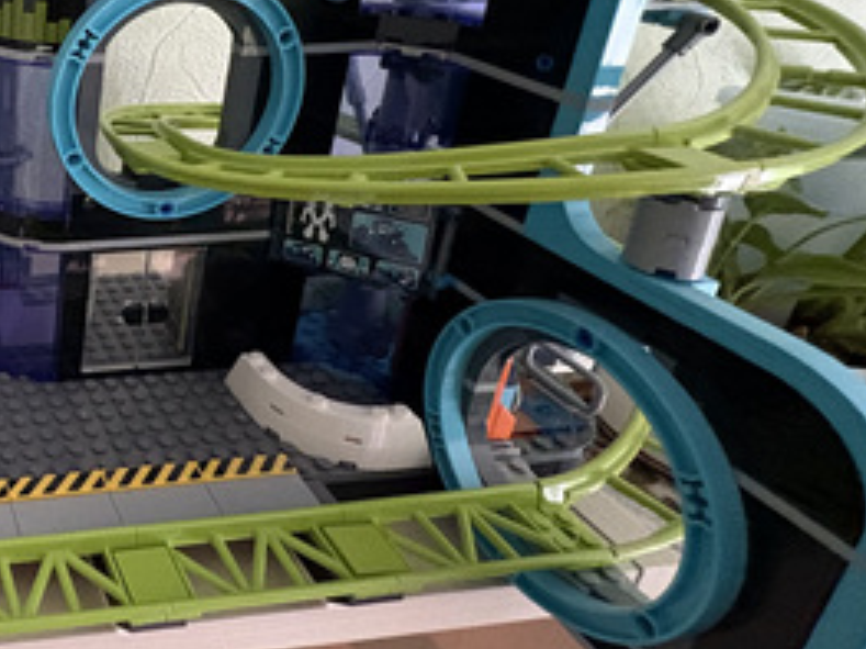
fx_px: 800
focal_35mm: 32
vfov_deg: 41.7
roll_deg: +0.9
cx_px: -95
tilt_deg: -18.0
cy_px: 109
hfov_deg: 43.4
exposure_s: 1/33
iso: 800
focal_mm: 2.22
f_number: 2.2
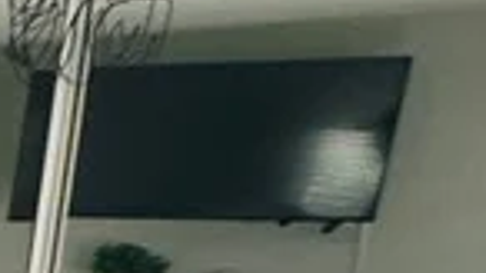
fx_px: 1378
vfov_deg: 10.6
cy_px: 496
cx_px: -1132
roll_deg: -1.3
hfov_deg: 10.2
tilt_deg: -11.4
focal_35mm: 107
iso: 200
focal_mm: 2.22
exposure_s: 1/60
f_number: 2.2
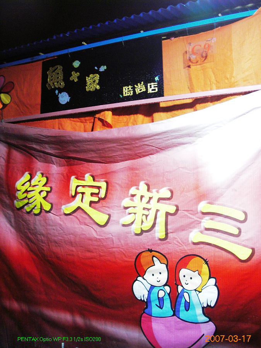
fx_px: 382
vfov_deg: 49.0
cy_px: 174
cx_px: 130
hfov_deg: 37.7
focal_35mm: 38
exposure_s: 1/1.67
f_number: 3.3
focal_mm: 6.3
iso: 200
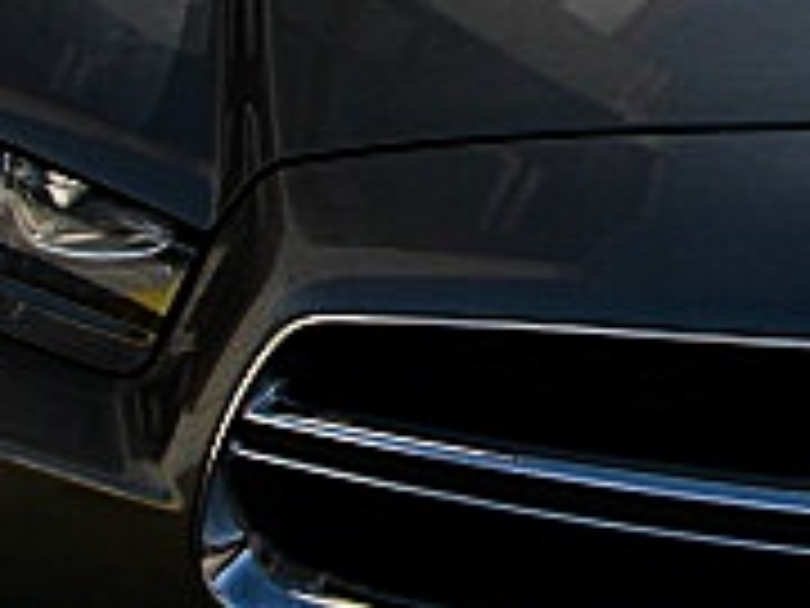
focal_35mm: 128
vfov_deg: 11.4
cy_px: -59
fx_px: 2995
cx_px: 864
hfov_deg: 15.1
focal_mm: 6.3
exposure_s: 1/640
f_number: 2.8
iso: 50
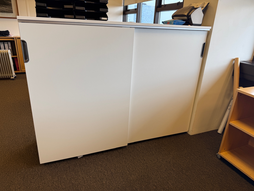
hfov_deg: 71.6
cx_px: 127
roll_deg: -3.2
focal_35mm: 24
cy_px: 96
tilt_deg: -20.5
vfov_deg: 56.8
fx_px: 176
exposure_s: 1/145
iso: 50
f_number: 1.78
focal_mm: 6.76
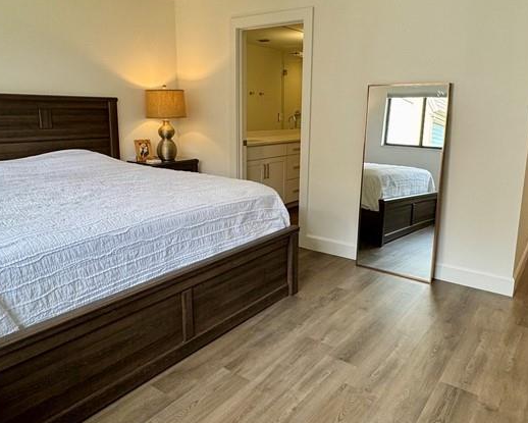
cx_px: 280
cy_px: 187
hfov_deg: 64.0
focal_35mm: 27
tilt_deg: -10.8
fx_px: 422
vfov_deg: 53.1
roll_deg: -0.6
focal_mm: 2.22
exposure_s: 1/120
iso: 80
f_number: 2.2
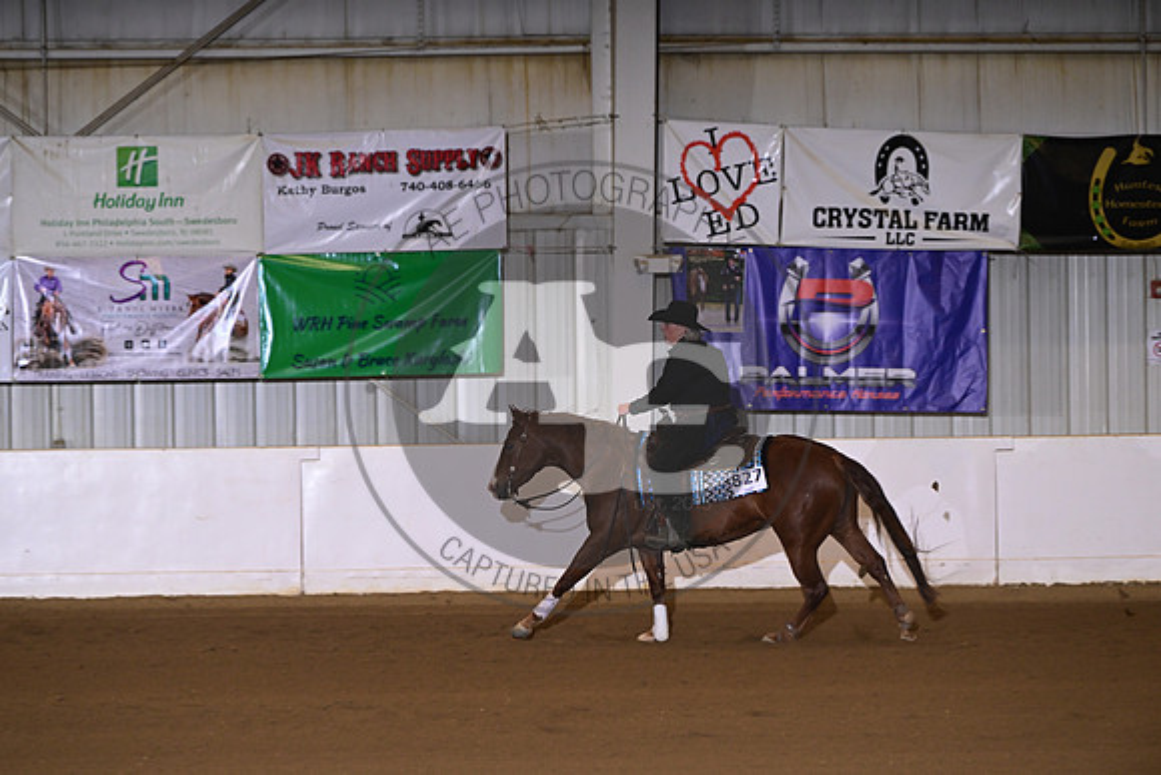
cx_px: 580
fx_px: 6451
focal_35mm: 200
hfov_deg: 10.3
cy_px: 388
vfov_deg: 6.9
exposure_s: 1/200
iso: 2000
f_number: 4.5
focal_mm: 200
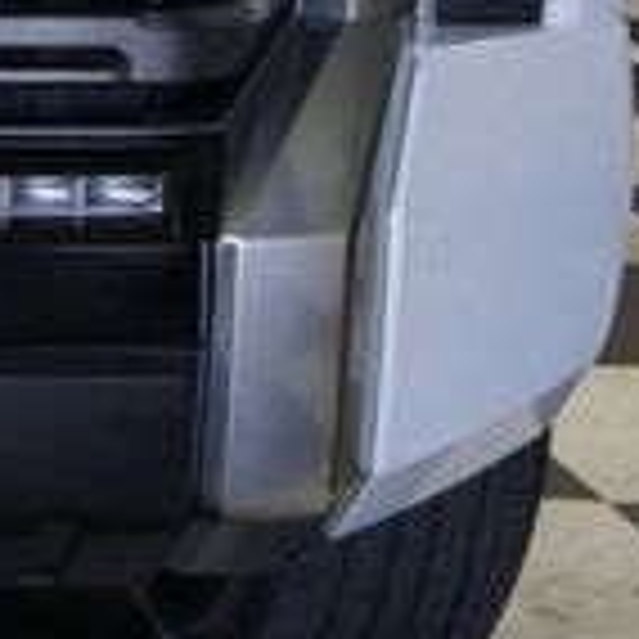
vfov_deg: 11.4
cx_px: -558
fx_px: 3112
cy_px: -166
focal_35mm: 149
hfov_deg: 10.9
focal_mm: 26
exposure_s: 1/40
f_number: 4
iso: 250
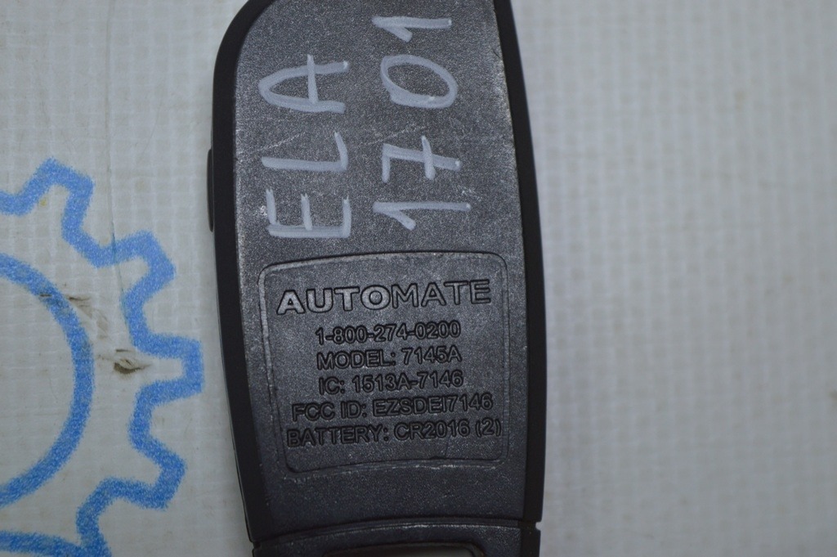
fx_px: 1917
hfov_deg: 24.6
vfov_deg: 16.5
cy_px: 278
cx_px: 418
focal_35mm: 82
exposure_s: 1/80
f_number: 5.6
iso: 400
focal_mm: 55
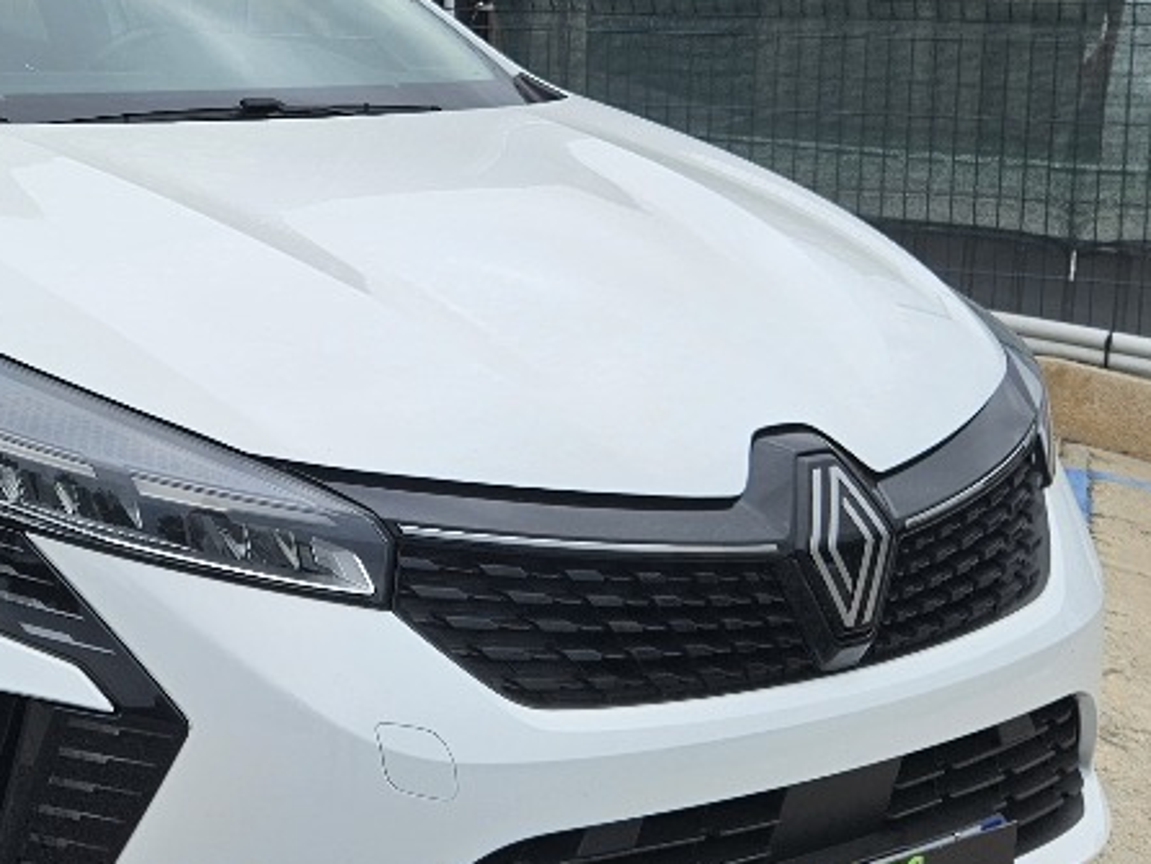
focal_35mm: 66
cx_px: 23
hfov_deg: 27.8
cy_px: 157
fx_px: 2196
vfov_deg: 22.0
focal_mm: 5.4
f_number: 1.8
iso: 25
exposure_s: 1/994
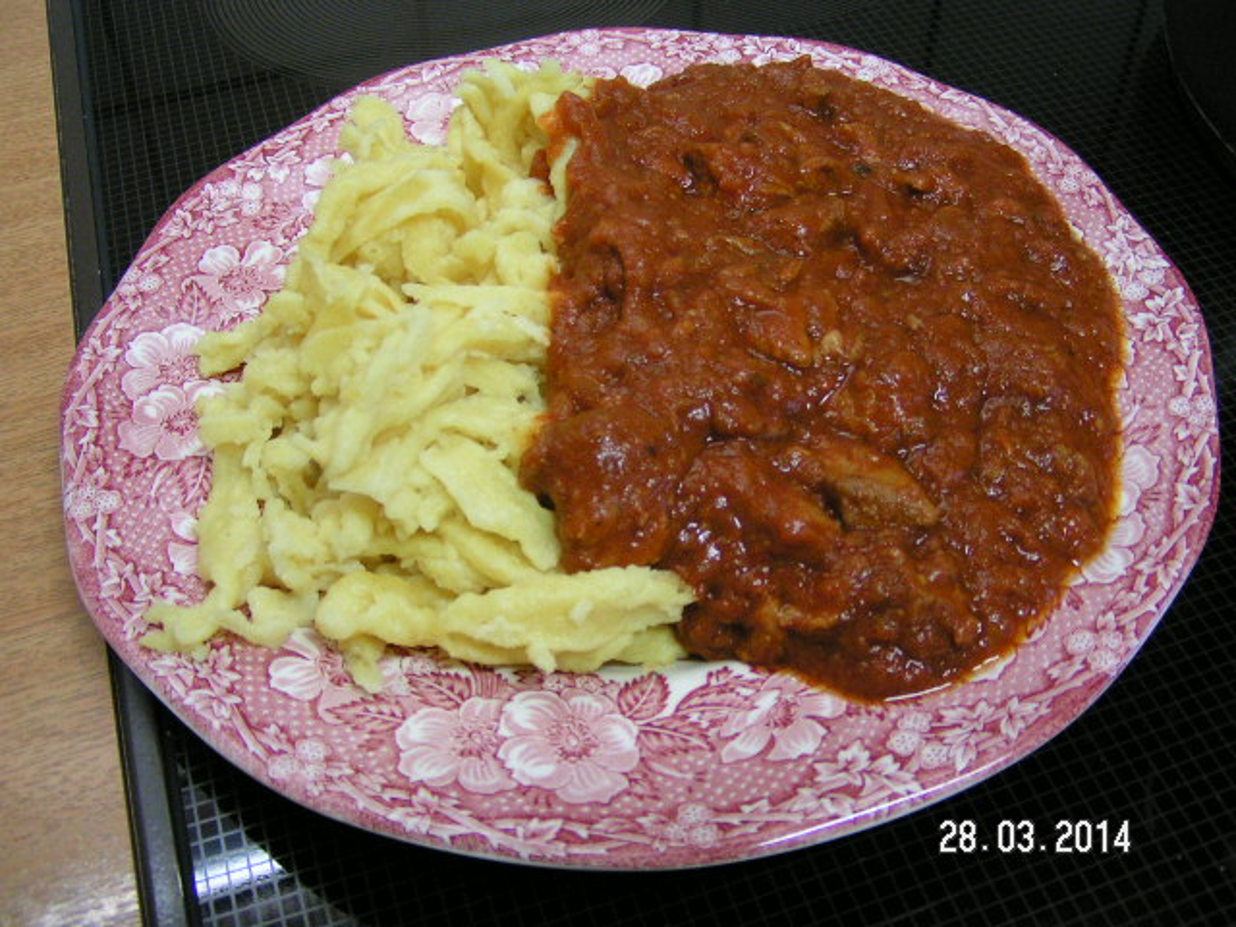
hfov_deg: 49.0
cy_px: 464
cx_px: 618
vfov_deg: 37.7
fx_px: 1357
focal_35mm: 38
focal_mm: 5.8
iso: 200
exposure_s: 1/13
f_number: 2.8
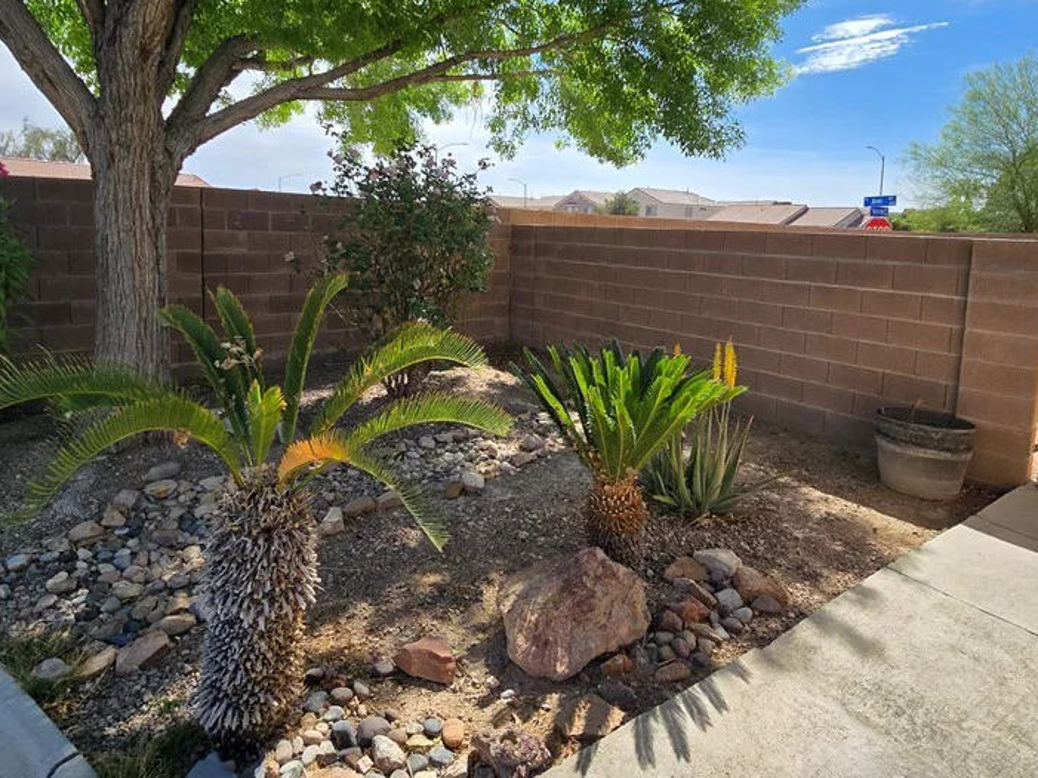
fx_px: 569
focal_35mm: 19
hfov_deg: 84.7
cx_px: 505
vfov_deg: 67.6
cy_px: 292
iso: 50
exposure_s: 1/1962
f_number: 2.2
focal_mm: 2.2
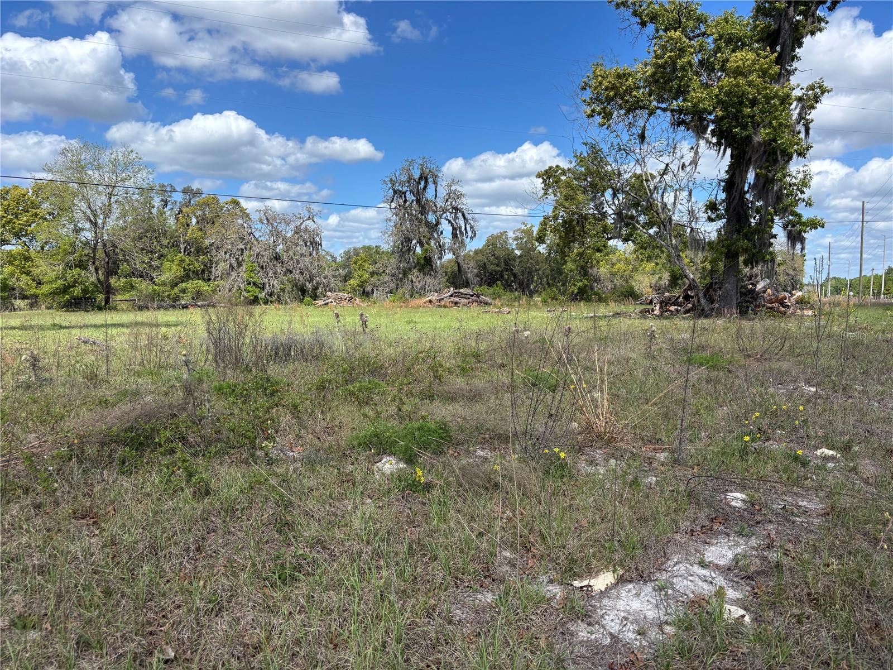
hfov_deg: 67.3
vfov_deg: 53.1
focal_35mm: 26
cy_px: 335
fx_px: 671
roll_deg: -0.3
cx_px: 446
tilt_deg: -5.0
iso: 50
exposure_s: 1/2933
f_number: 1.6
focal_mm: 5.96
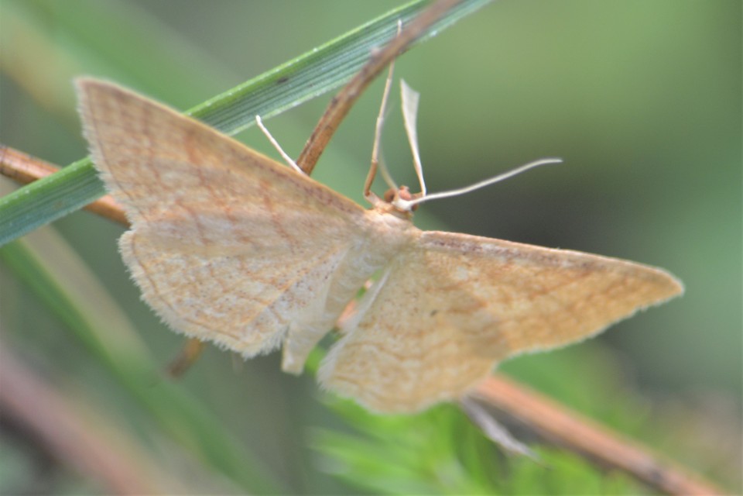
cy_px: 248
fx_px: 9287
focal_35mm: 450
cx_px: 372
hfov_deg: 4.6
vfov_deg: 3.1
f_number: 5.6
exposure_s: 1/125
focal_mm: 300
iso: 400
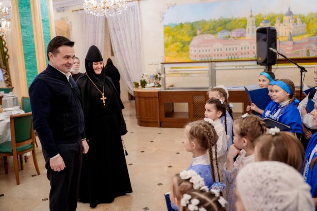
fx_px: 282
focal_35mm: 32
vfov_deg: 41.1
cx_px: 158
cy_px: 106
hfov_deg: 58.7
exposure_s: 1/250
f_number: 2.8
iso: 1600
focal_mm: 32
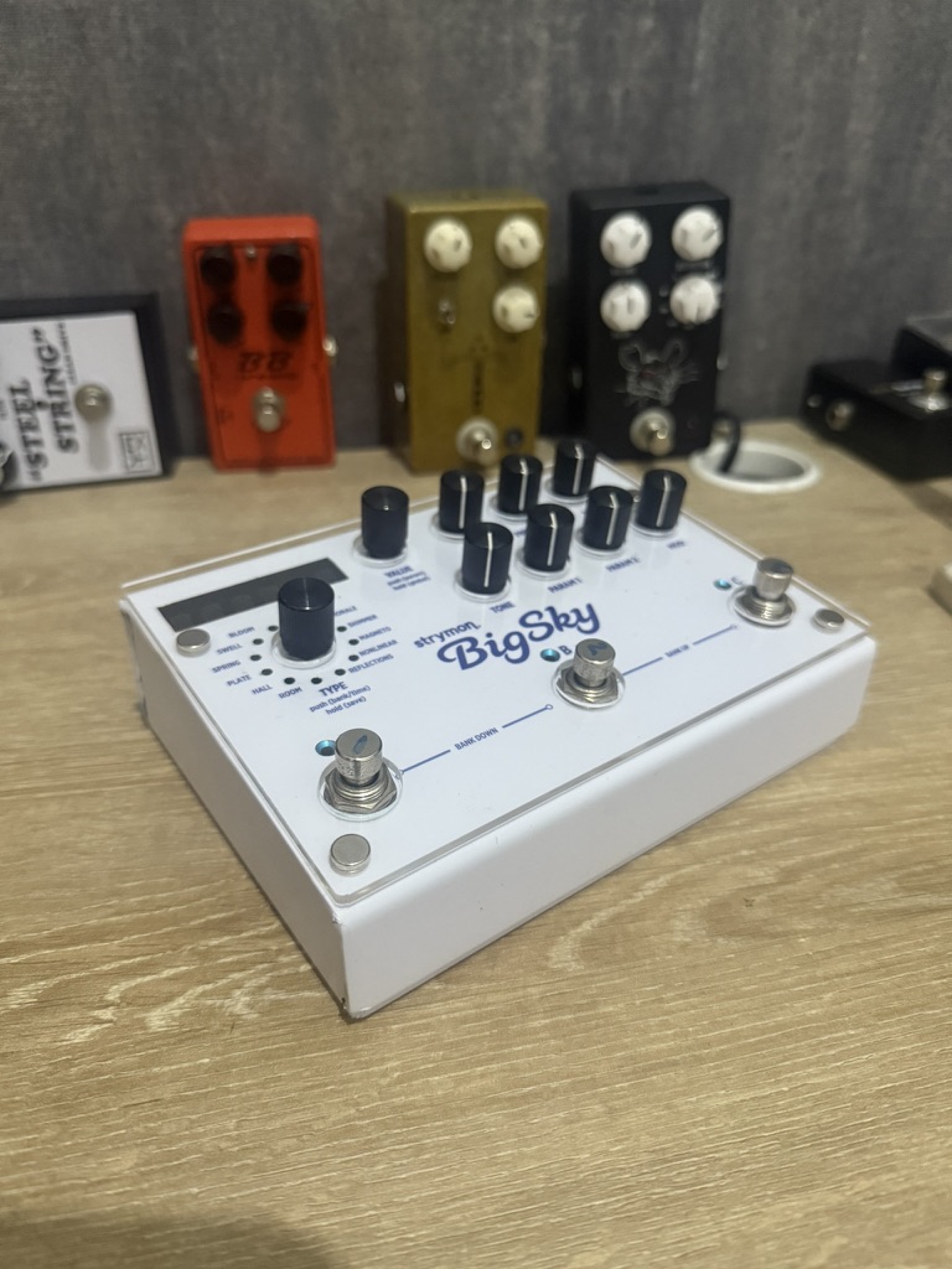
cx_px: 476
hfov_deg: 56.8
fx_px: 880
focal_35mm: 24
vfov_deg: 71.6
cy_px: 634
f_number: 1.78
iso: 400
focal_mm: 6.76
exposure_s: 1/60
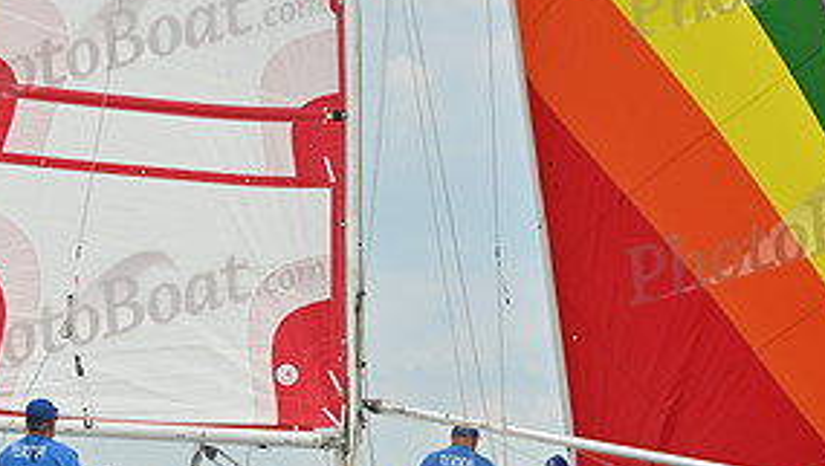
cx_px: 478
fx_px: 5409
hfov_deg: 8.7
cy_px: 421
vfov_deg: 4.9
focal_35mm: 247
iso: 320
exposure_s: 1/1250
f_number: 7.1
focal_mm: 116
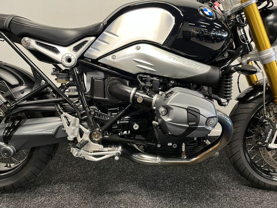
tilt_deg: -17.1
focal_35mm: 26
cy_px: 104
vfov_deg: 53.1
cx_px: 138
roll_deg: -0.8
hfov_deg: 67.3
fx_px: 208
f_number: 1.6
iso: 320
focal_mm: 5.1
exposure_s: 1/50
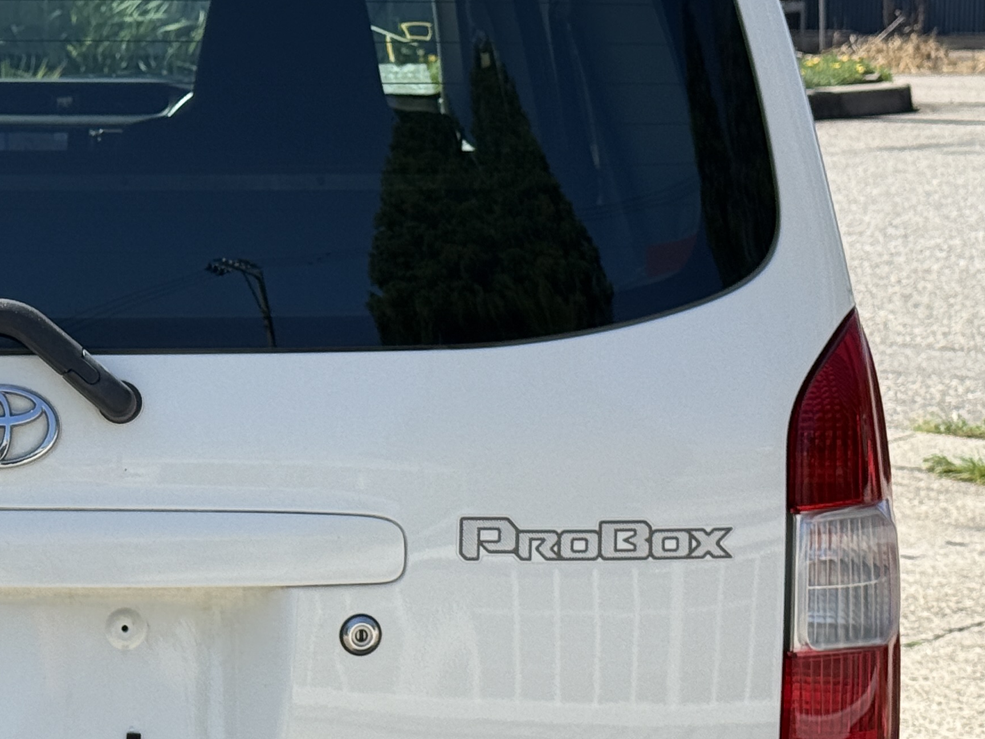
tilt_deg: -10.0
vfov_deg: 13.2
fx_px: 3187
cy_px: 464
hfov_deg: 17.2
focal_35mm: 112
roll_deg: +1.3
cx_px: 3
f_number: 1.78
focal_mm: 6.76
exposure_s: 1/4098
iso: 100
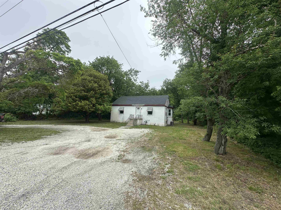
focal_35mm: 14
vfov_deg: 85.7
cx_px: 140
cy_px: 105
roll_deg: -2.9
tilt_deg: +6.0
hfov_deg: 102.1
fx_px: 114
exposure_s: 1/1006
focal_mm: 2.22
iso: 50
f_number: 2.2
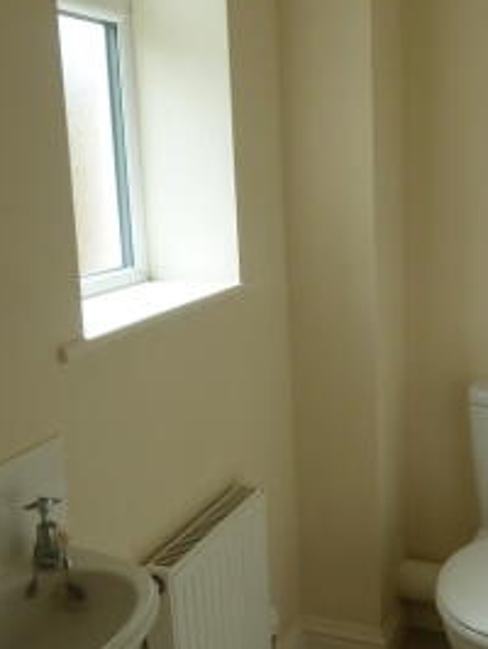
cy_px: 328
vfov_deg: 45.7
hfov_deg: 35.0
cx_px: 312
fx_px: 769
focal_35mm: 41
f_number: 3.3
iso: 80
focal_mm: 4.1
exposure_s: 1/100
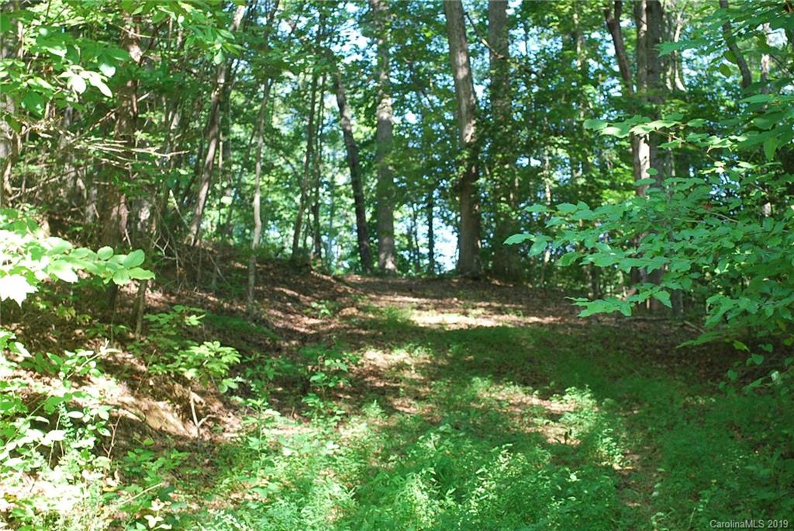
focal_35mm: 63
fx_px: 1390
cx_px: 397
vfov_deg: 21.6
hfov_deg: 31.9
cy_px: 266
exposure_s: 1/40
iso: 200
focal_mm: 42
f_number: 5.3
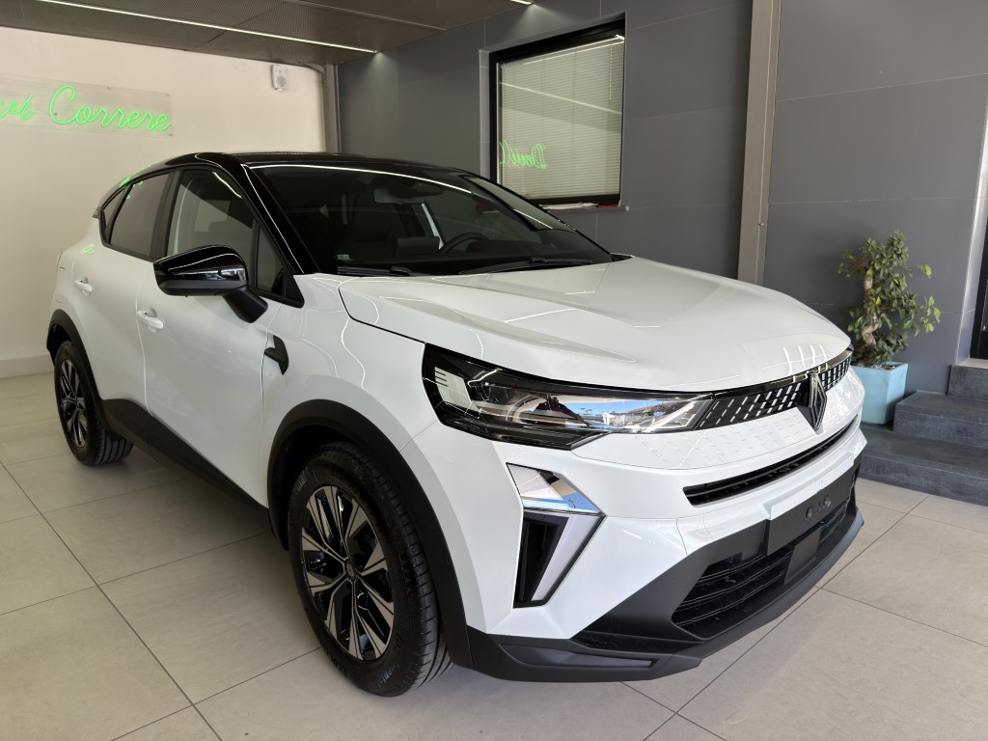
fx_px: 685
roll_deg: +0.6
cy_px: 370
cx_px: 494
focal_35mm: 24
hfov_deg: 71.6
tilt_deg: -11.9
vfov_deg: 56.8
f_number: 1.78
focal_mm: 6.76
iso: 50
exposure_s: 1/100
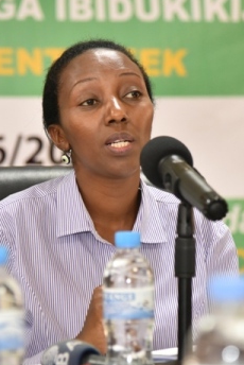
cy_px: 177
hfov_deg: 6.6
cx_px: 121
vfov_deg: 9.8
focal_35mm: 209
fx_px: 2120
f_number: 4
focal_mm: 120
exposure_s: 1/200
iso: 2500
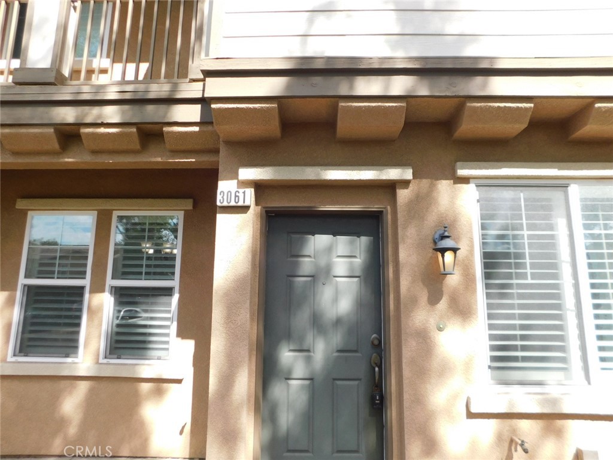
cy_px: 230
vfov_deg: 58.9
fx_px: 407
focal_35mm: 23
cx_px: 306
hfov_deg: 73.9
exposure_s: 1/400
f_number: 3
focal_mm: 4
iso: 125
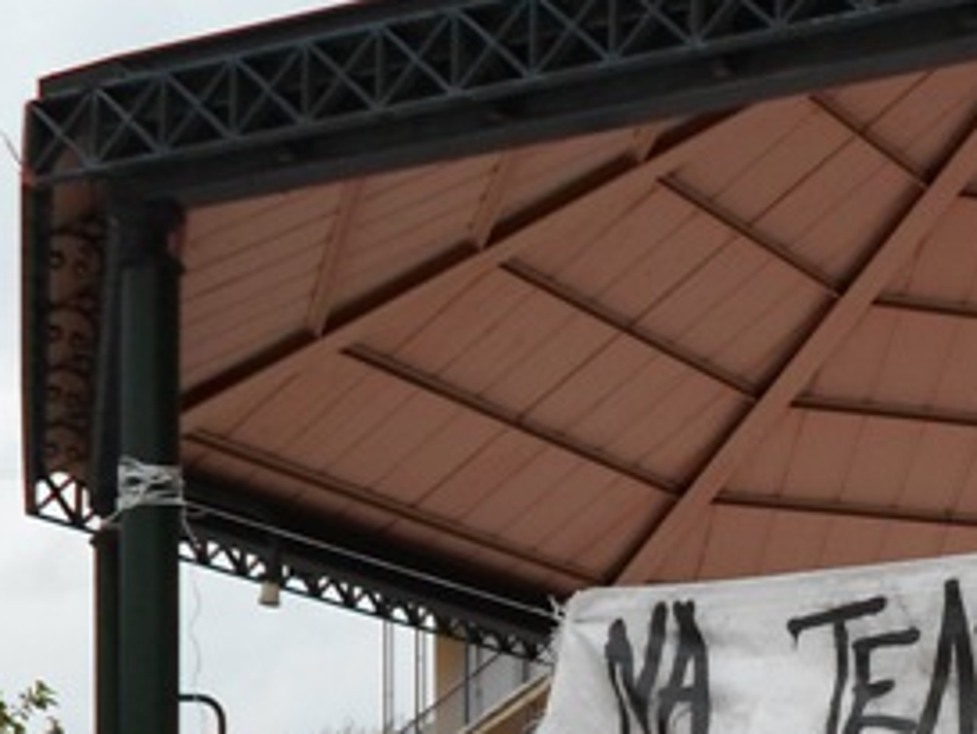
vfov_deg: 15.6
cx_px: 1224
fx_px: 2485
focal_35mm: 88
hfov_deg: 20.5
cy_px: 1060
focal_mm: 5.5
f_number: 2.7
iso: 80
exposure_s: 1/750
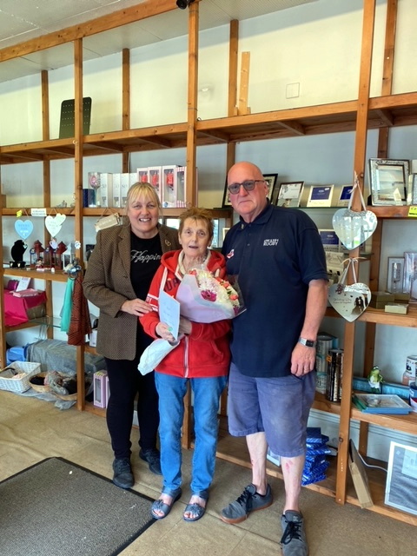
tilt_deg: -6.7
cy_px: 278
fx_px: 418
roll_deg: -1.8
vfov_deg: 67.3
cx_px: 208
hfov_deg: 53.1
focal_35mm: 26
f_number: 1.8
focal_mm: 4.25
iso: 125
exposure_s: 1/100
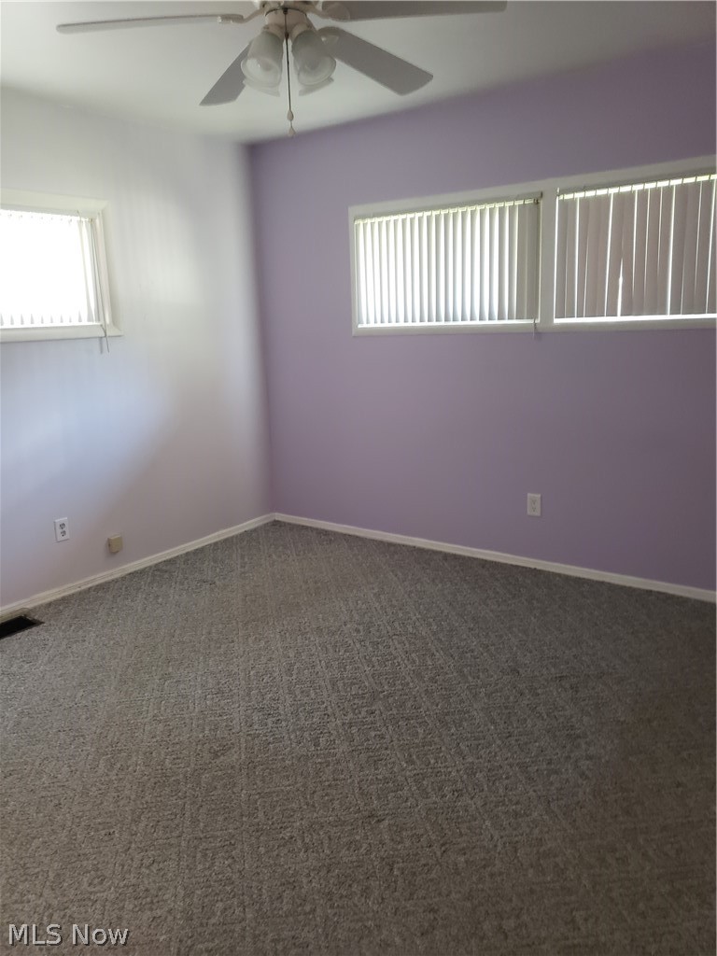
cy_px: 478
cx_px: 358
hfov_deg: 53.1
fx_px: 718
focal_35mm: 26
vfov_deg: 67.3
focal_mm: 4.3
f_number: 1.5
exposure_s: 1/20
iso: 250
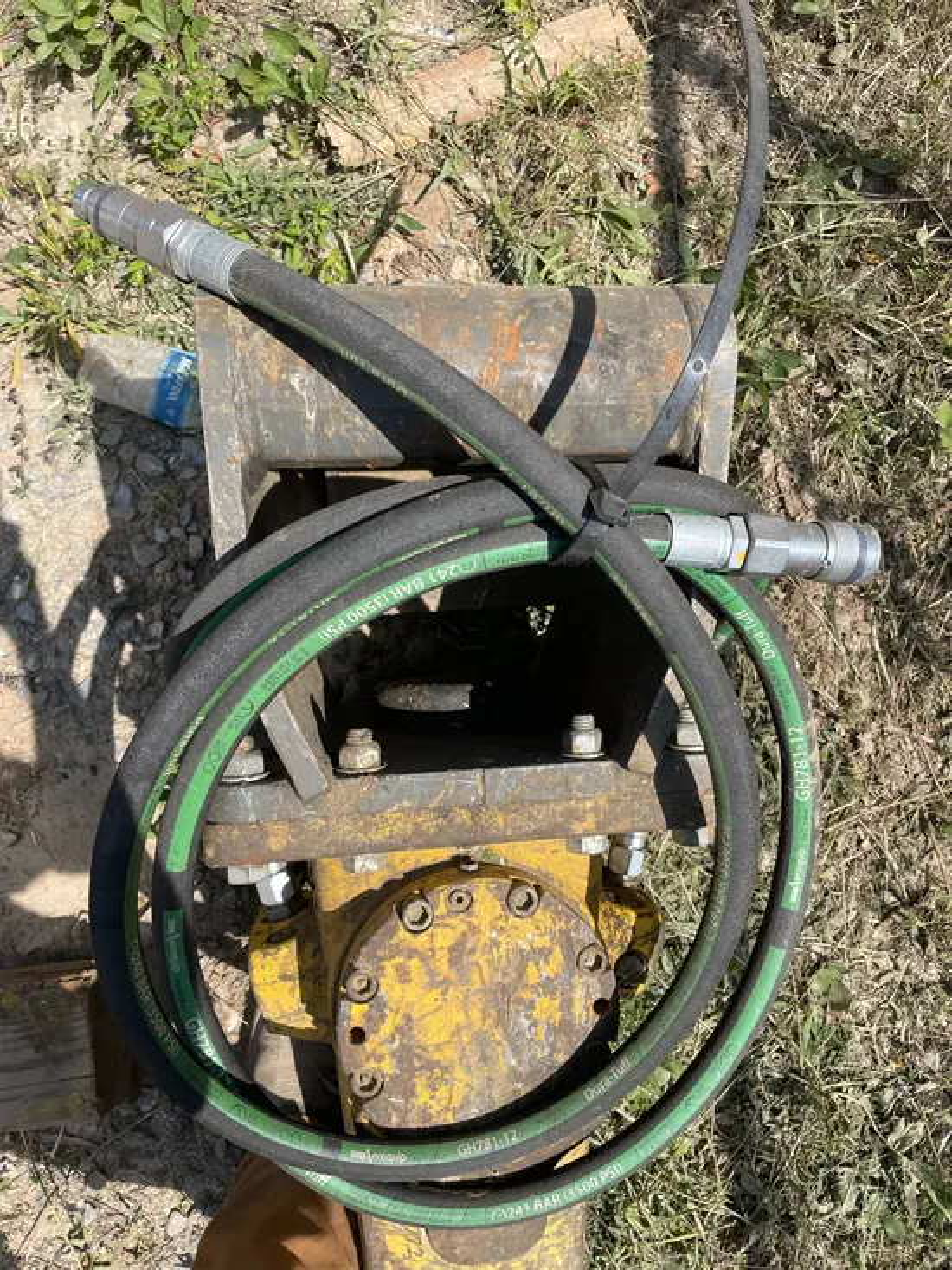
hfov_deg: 53.1
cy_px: 635
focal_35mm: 26
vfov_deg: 67.3
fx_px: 953
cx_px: 476
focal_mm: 4.2
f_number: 1.6
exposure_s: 1/2747
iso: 32
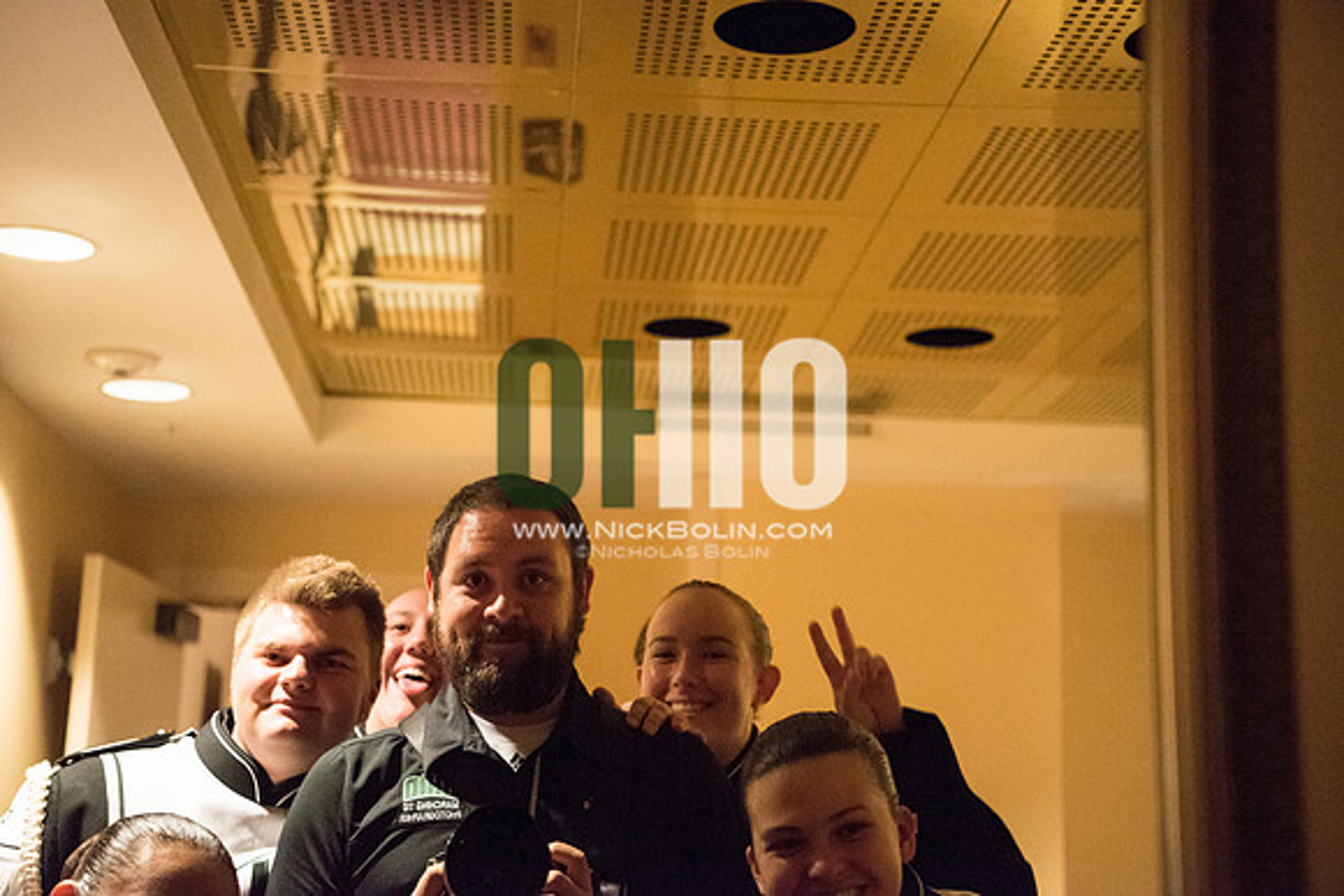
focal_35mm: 58
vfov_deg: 23.4
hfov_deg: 34.5
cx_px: 672
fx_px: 2166
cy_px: 448
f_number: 2.8
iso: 4000
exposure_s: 1/160
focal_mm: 58
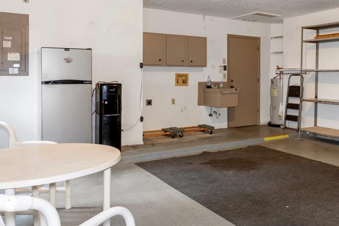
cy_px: 79
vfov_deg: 35.7
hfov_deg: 49.8
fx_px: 348
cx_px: 254
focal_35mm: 37
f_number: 8
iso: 500
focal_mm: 13
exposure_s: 1/2
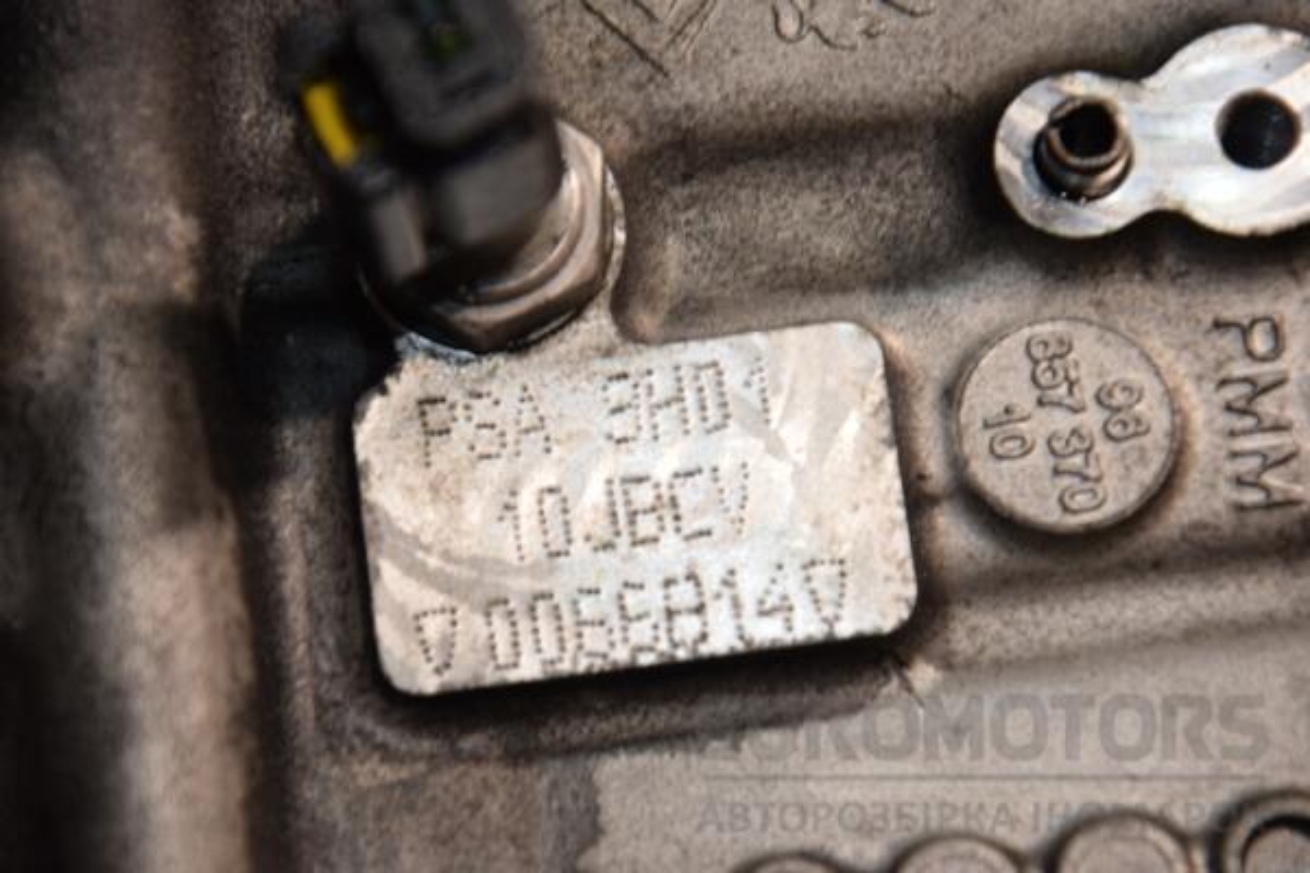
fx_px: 5731
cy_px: 436
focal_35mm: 158
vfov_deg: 8.7
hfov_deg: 13.0
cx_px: 655
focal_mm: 105
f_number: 5.6
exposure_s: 1/60
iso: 800
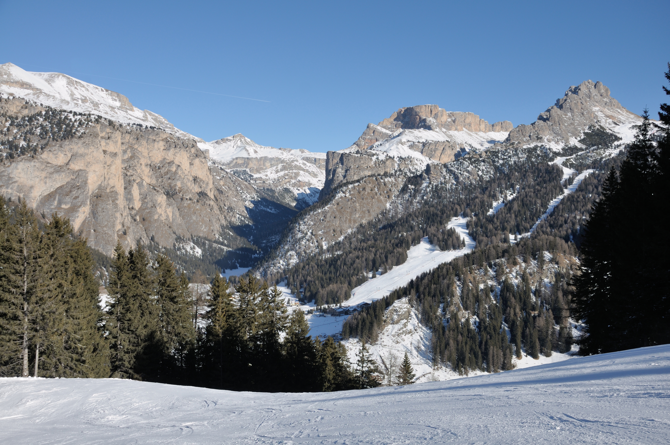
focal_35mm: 36
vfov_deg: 36.8
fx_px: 669
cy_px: 222
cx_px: 335
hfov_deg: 53.2
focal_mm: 24
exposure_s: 1/640
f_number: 6.3
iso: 200
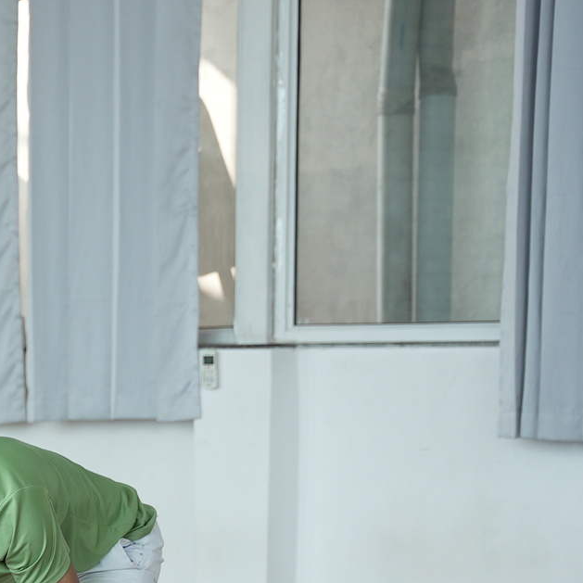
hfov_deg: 12.6
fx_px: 2480
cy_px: 588
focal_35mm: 130
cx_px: -363
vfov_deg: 13.2
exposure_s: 1/320
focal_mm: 45.4
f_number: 2.8
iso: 320
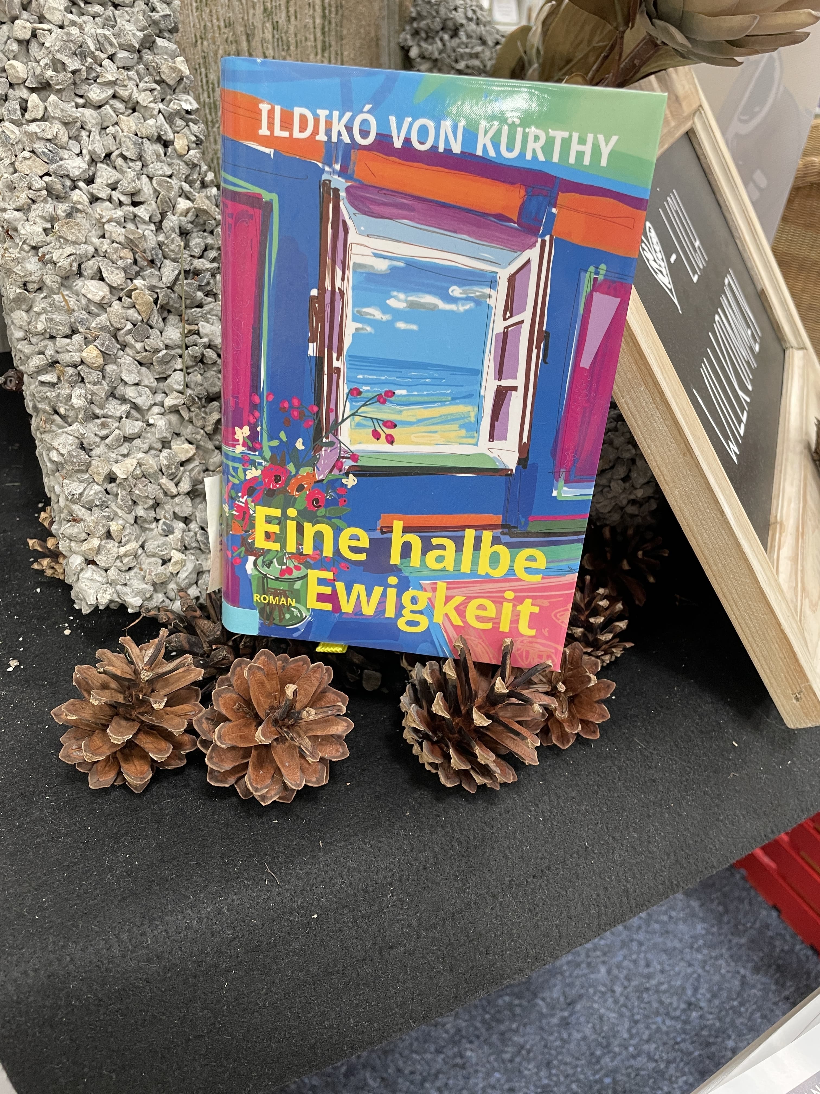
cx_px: 410
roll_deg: -2.0
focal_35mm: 26
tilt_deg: -33.9
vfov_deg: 67.3
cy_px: 547
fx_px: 821
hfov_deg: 53.1
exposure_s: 1/67
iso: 125
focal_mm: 4.2
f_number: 1.6
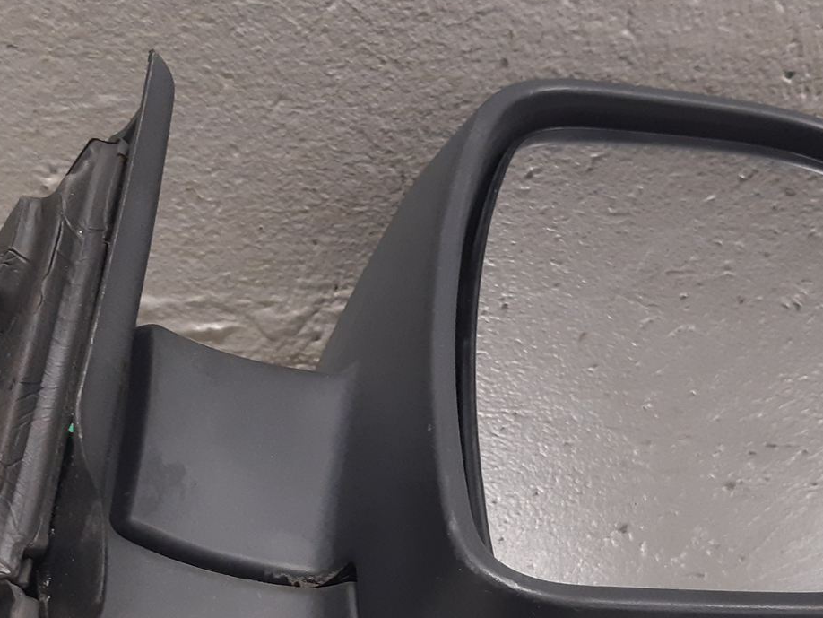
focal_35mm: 58
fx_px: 1379
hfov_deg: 33.2
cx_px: 349
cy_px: 410
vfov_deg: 25.1
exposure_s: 1/50
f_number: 1.7
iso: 200
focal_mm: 3.93
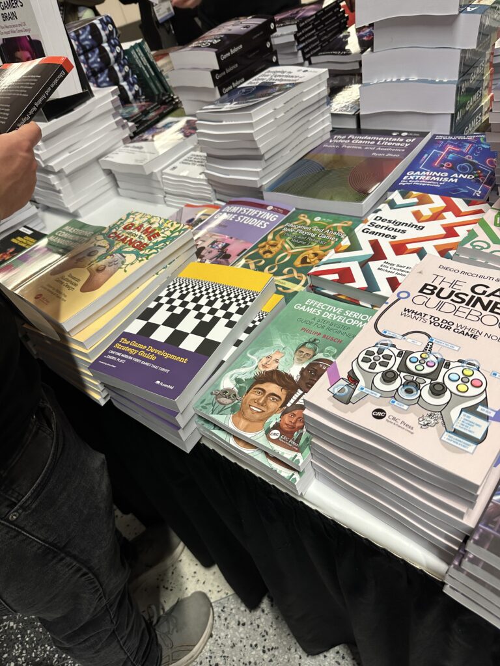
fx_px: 462
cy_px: 333
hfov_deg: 56.8
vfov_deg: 71.6
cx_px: 250
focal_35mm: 24
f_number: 1.78
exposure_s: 1/60
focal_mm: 6.86
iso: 160
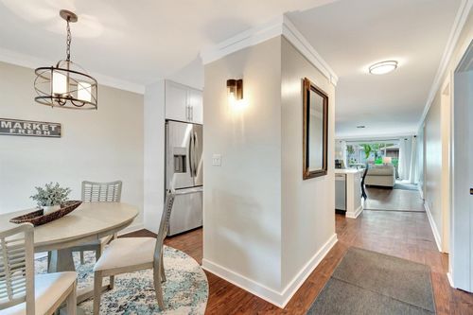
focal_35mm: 15
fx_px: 197
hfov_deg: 100.4
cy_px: 158
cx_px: 236
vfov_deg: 77.3
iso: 1100
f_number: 8
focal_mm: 10
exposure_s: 1/8
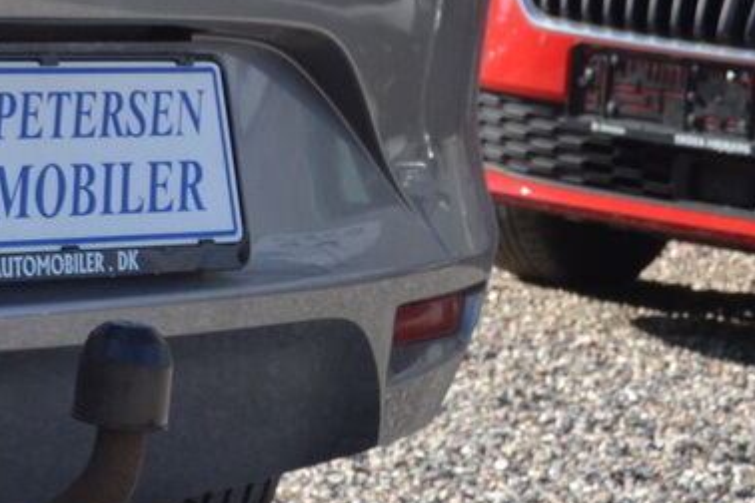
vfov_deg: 7.4
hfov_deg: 9.9
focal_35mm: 183
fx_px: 3838
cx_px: -1031
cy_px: -140
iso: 100
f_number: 7.1
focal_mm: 24
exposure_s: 1/200
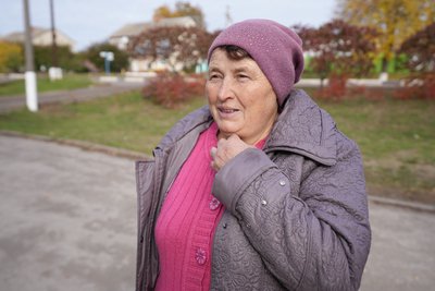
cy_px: 146
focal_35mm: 35
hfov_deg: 54.4
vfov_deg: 37.9
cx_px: 218
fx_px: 423
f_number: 3.5
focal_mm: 35
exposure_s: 1/1600
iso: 320
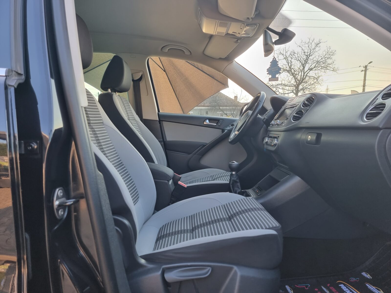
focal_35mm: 24
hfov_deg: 71.6
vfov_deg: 56.8
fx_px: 271
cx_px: 196
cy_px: 146
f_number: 1.8
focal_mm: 6.7
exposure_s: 1/100
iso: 50
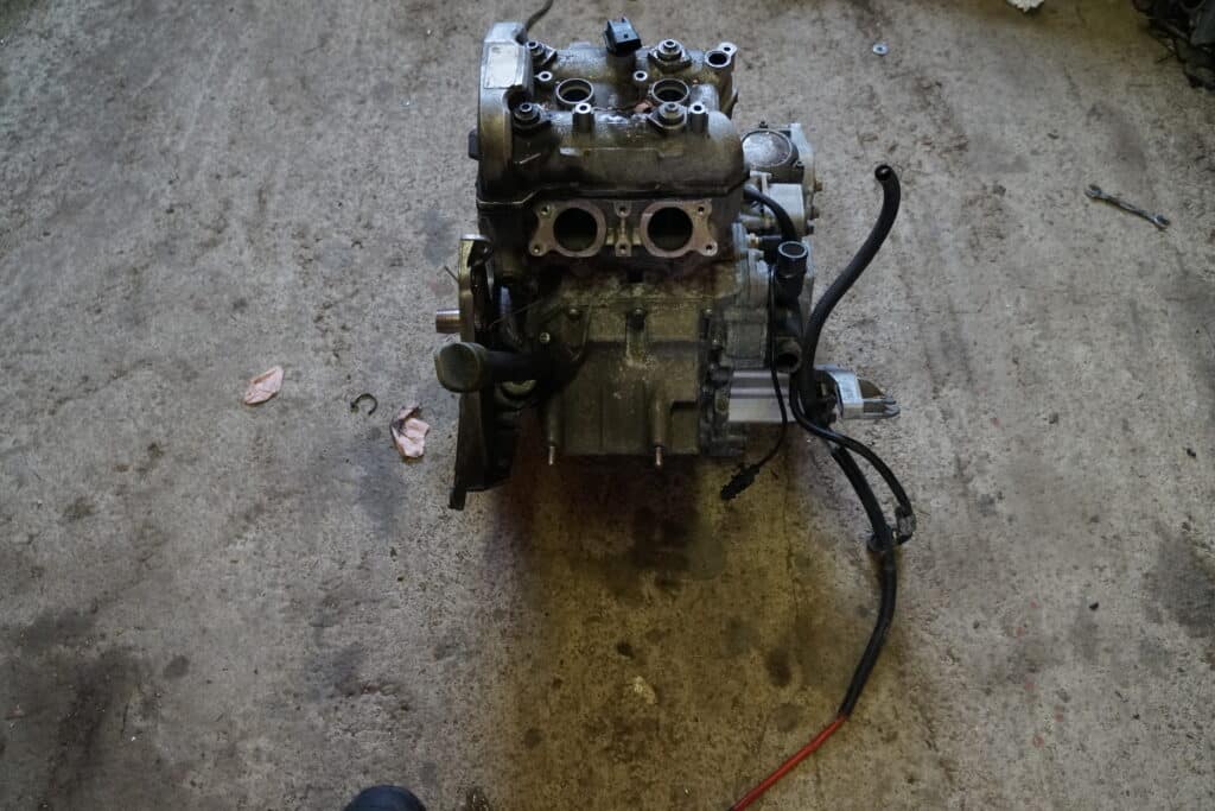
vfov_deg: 47.9
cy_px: 406
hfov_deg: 67.4
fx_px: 911
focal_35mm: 27
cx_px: 608
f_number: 4
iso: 1600
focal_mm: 18
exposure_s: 1/60
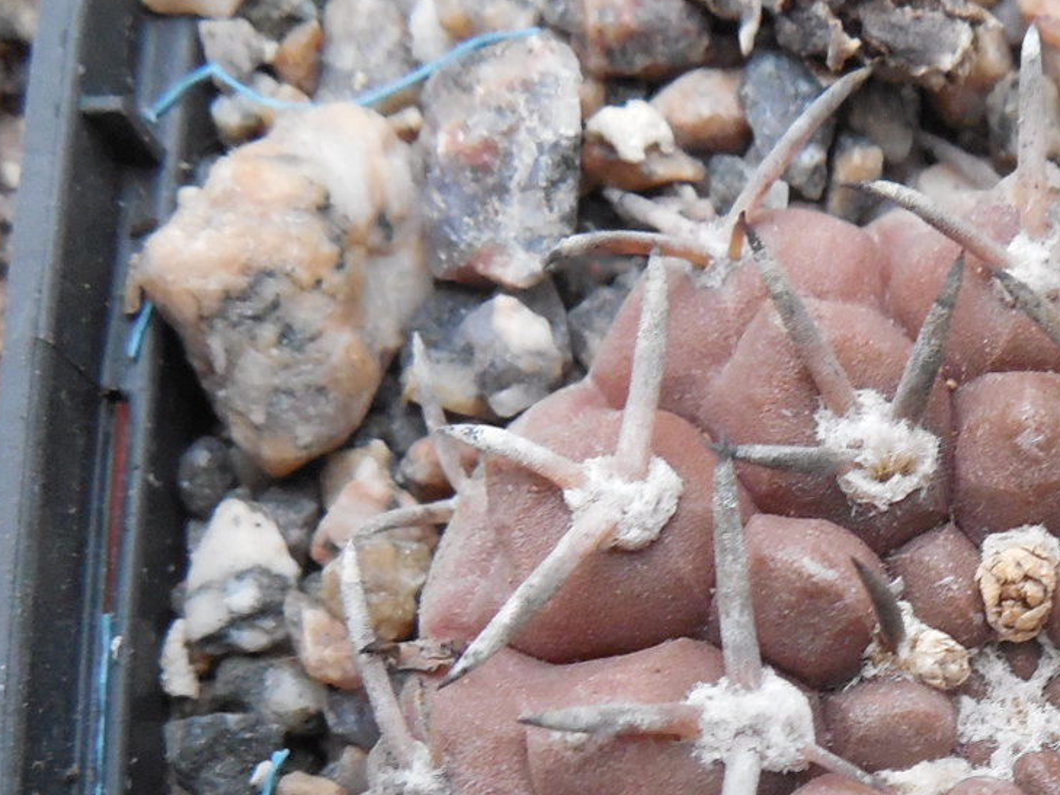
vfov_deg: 21.3
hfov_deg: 27.4
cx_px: 984
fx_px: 2083
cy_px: 679
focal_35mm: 68
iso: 400
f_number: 3.6
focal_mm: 5.6
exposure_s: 1/30
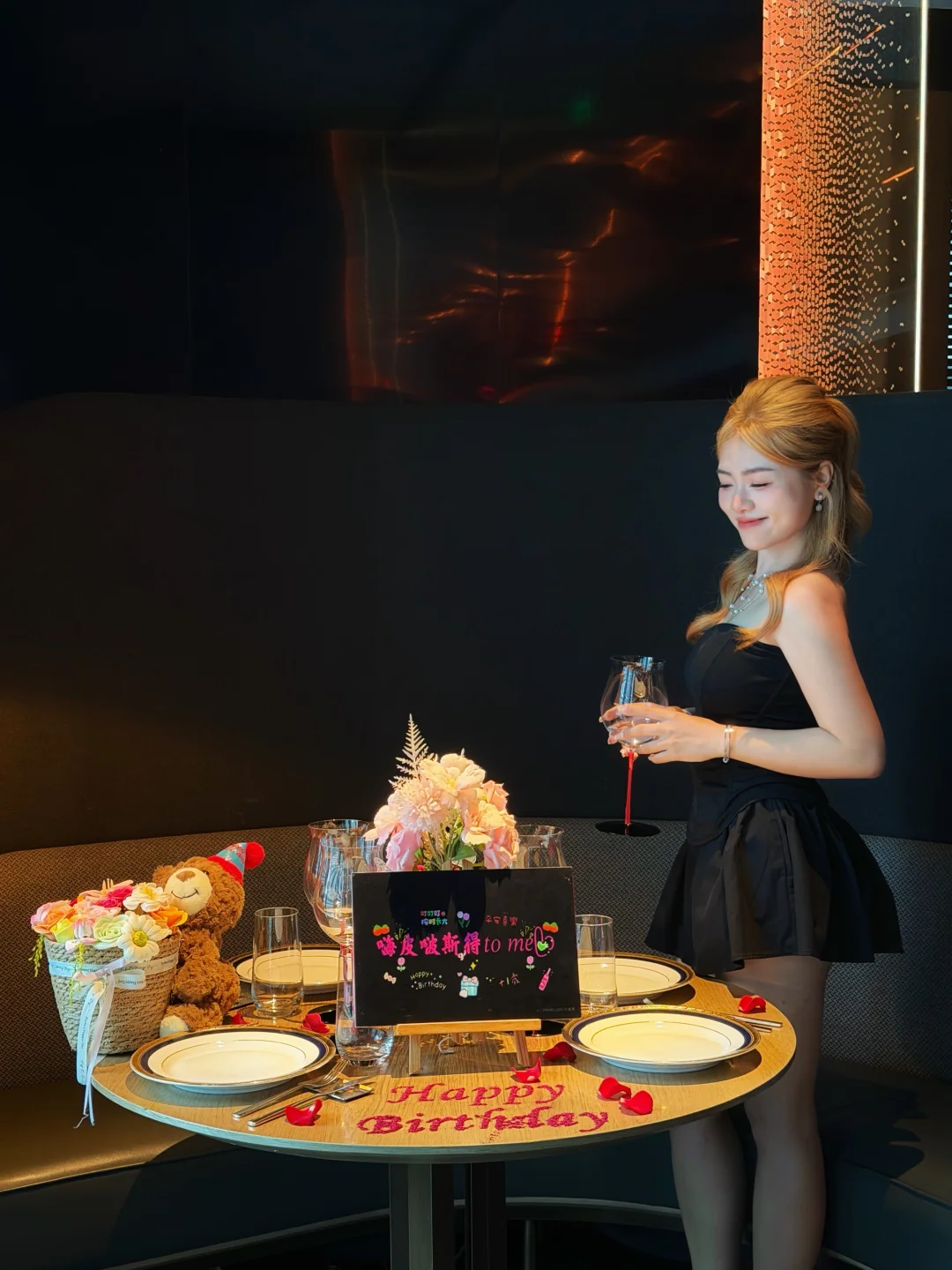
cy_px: 635
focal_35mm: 48
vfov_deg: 39.7
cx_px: 476
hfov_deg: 30.3
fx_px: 1760
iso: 400
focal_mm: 6.76
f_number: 1.78
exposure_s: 1/33
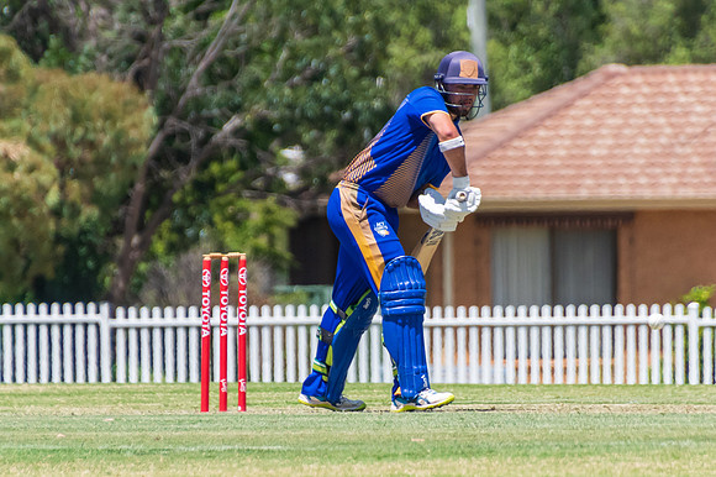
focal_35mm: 1029
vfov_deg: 1.3
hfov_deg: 2.0
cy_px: 220
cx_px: 384
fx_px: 20459
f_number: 6.3
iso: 400
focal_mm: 400
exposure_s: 1/2500
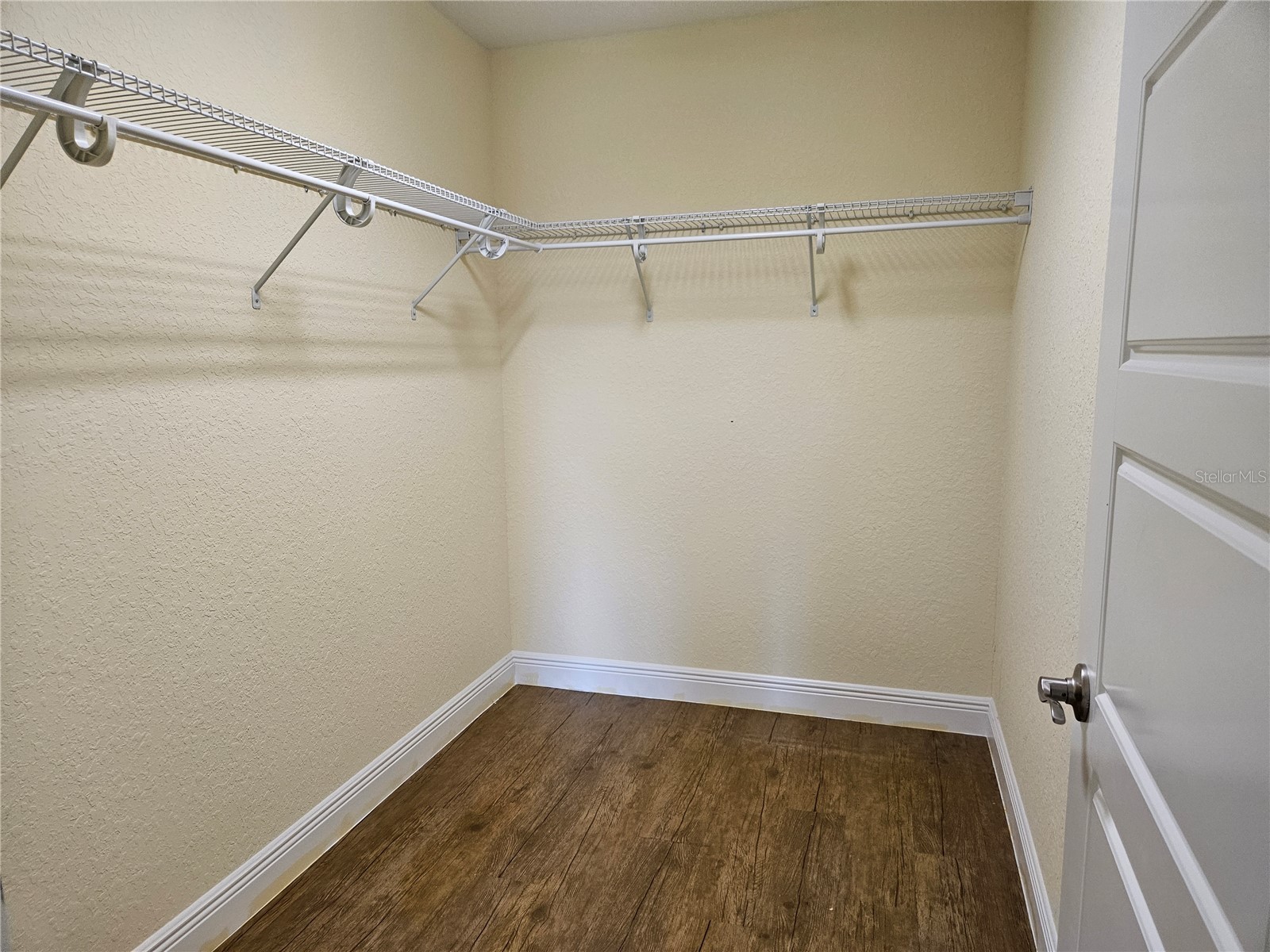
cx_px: 635
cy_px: 476
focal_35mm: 23
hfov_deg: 73.9
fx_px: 844
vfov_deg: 58.9
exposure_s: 1/120
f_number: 1.8
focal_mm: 5.4
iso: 320
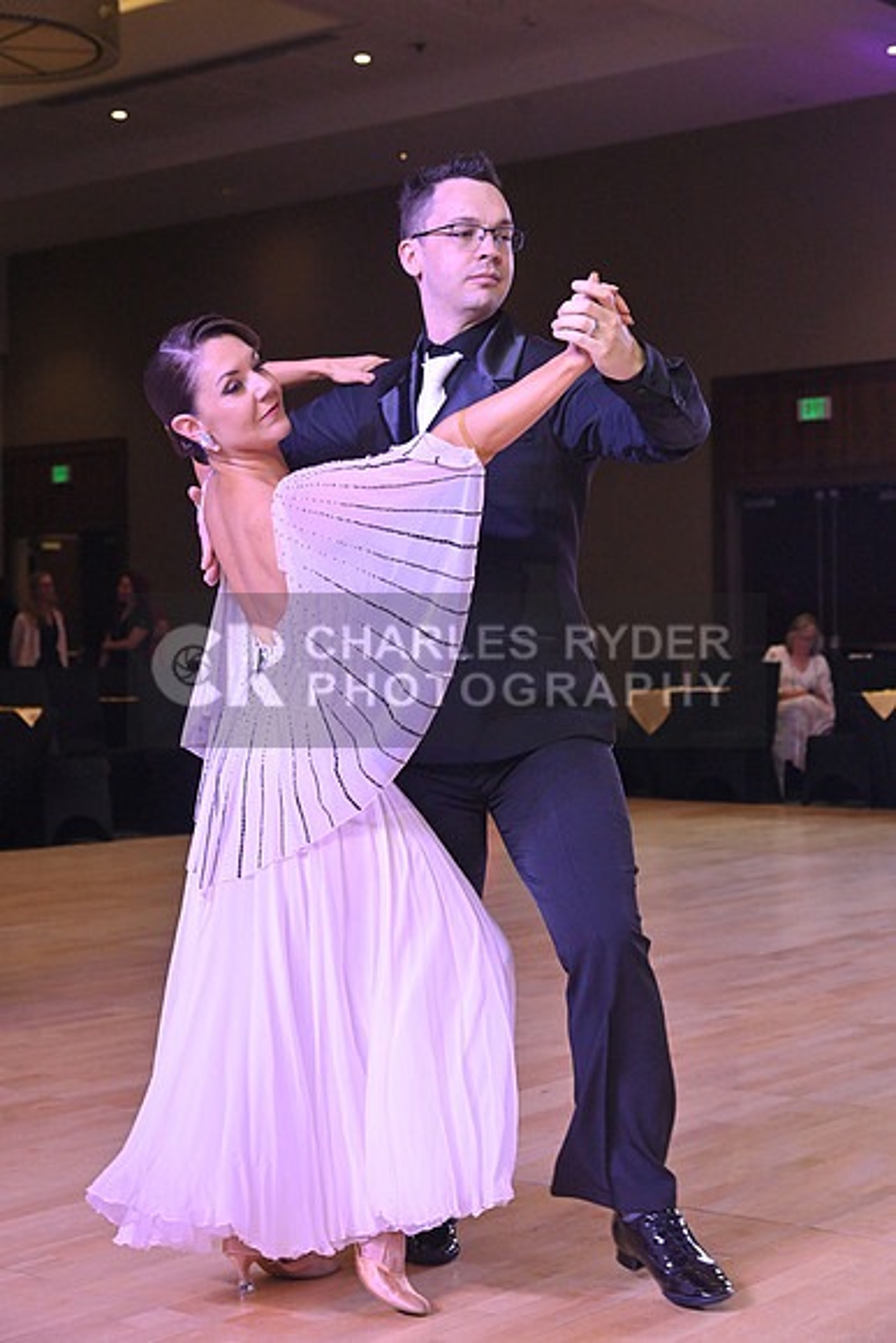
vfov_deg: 34.5
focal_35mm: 58
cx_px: 448
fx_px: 2164
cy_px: 672
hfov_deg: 23.4
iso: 4000
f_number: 6.3
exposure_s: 1/320
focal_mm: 58
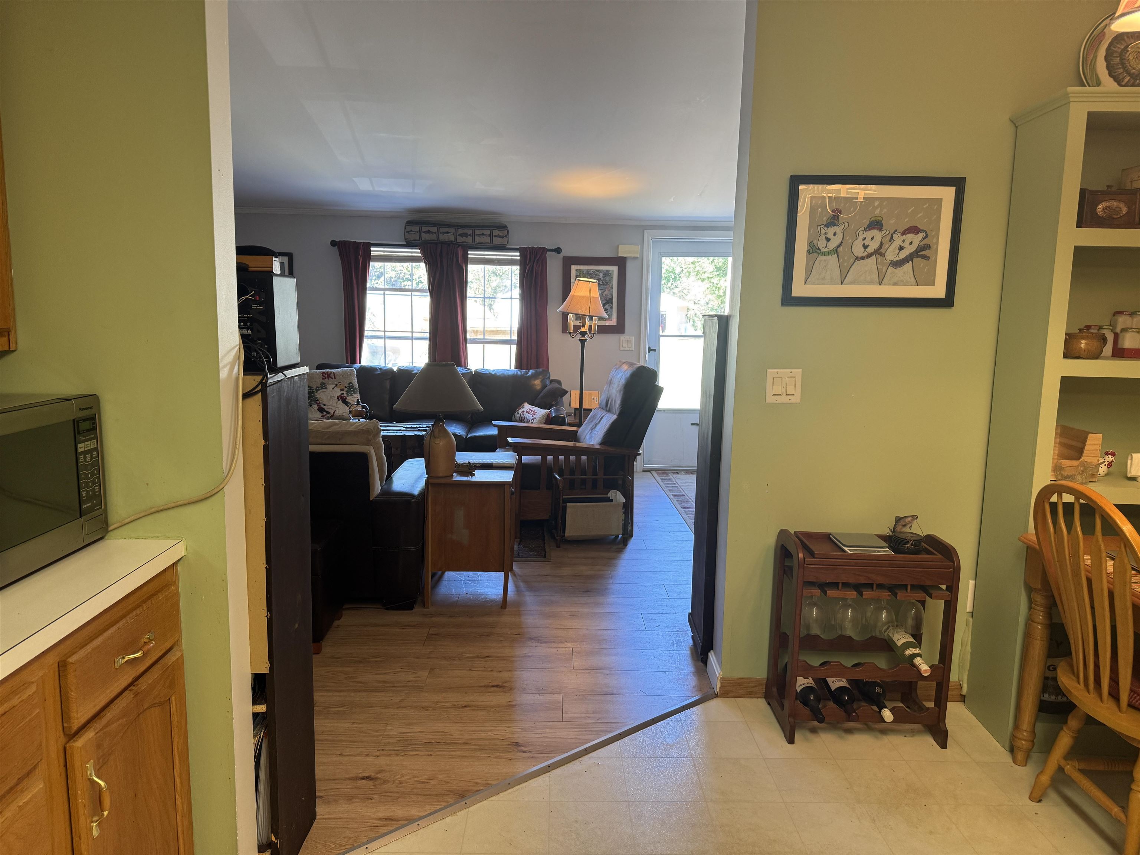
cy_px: 428
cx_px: 570
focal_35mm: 24
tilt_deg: -7.9
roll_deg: -1.4
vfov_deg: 56.8
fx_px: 790
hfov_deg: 71.6
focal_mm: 6.76
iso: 160
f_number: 1.78
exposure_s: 1/60
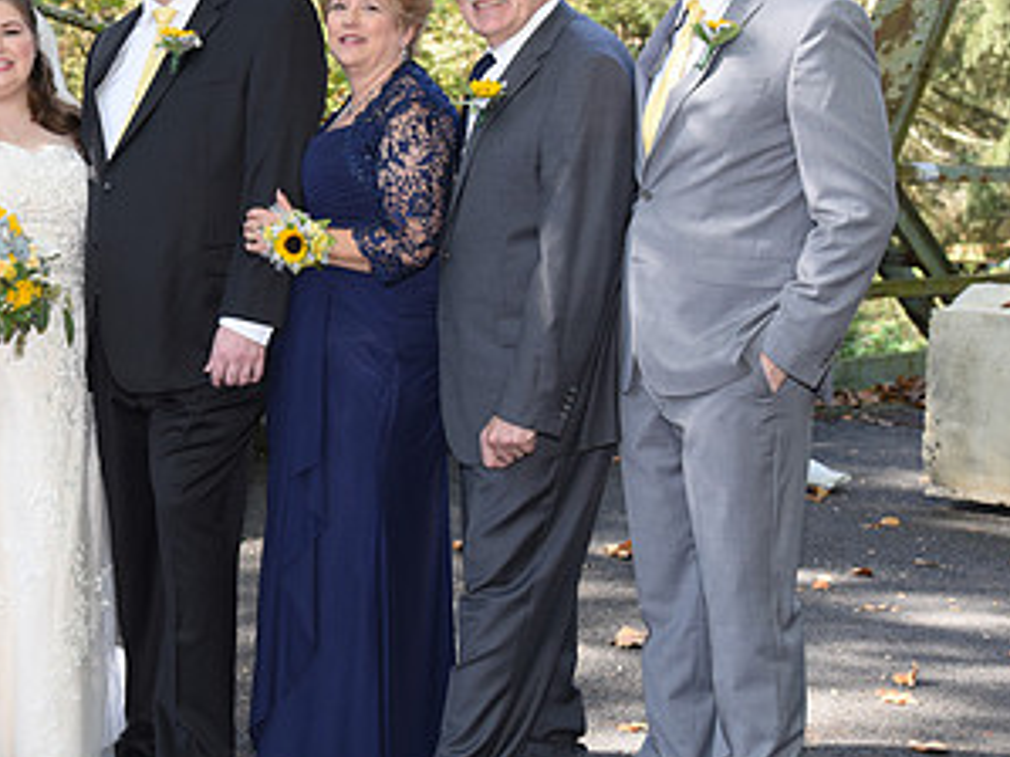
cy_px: 326
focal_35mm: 82
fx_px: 2392
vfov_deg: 18.0
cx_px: 81
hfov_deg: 23.2
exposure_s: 1/200
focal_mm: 44
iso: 640
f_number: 5
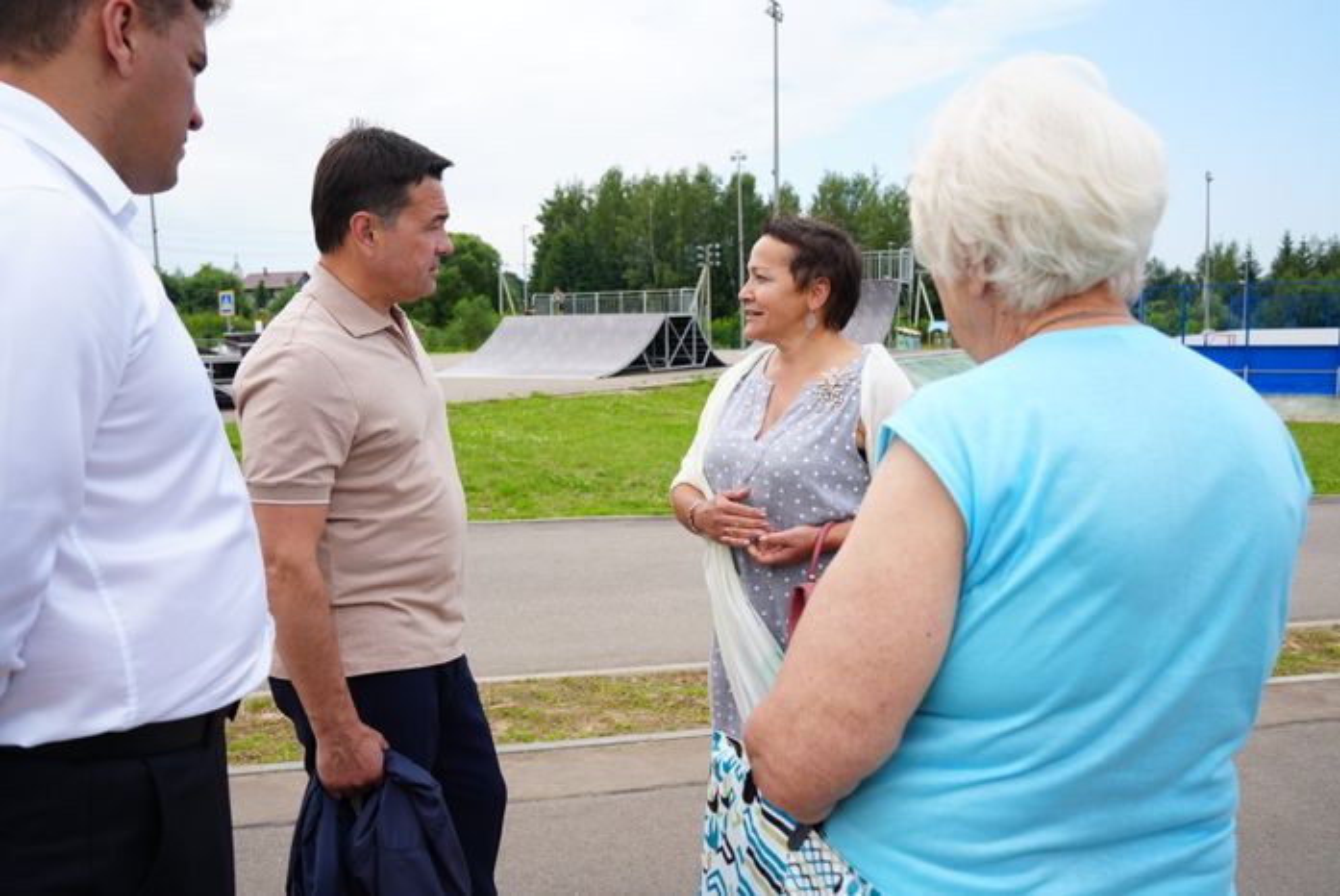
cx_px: 670
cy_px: 448
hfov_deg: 63.6
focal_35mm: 29
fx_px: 1080
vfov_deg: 45.0
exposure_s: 1/1000
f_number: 6.3
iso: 500
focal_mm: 29
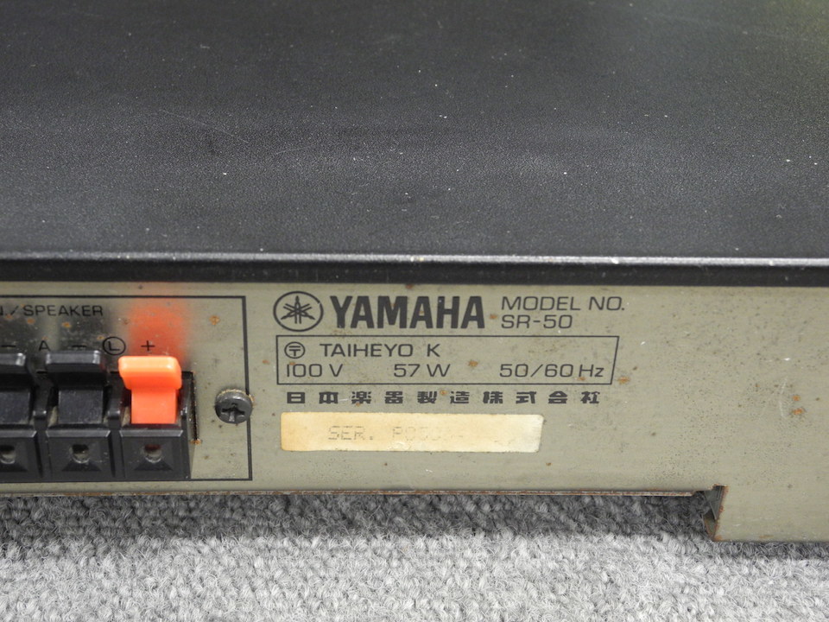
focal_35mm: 55
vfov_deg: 26.6
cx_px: 414
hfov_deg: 34.9
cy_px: 311
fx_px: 1317
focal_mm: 11.8
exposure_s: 1/11.1
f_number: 3.5
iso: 400
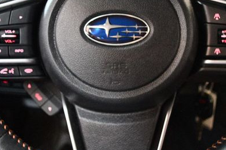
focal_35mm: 44
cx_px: 116
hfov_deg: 44.5
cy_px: 60
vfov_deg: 30.4
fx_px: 276
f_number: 3.5
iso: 7200
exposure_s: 1/60
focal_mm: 18
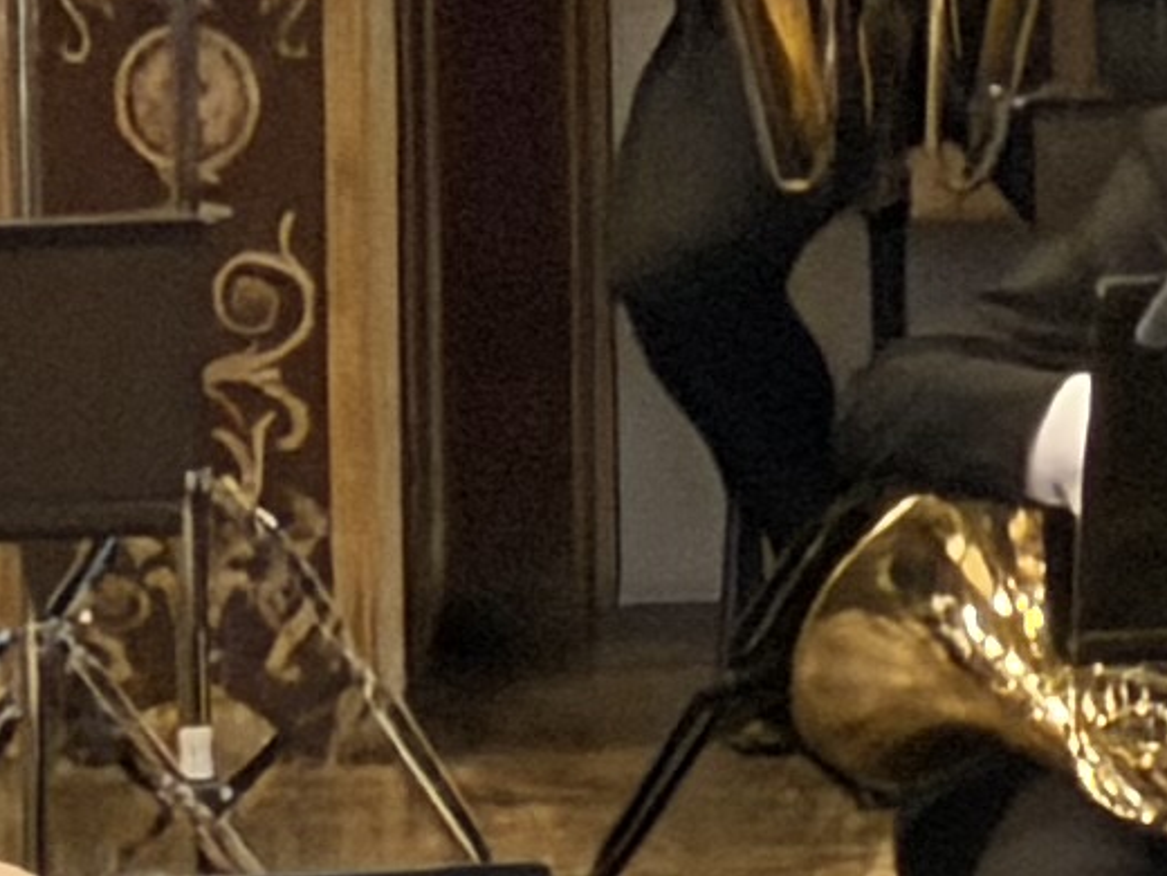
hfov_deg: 1.3
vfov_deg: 1.0
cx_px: 1180
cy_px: 2837
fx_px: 52255
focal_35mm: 1550
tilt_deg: -13.2
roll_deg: +0.9
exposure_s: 1/33
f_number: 2.8
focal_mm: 16.89
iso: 500
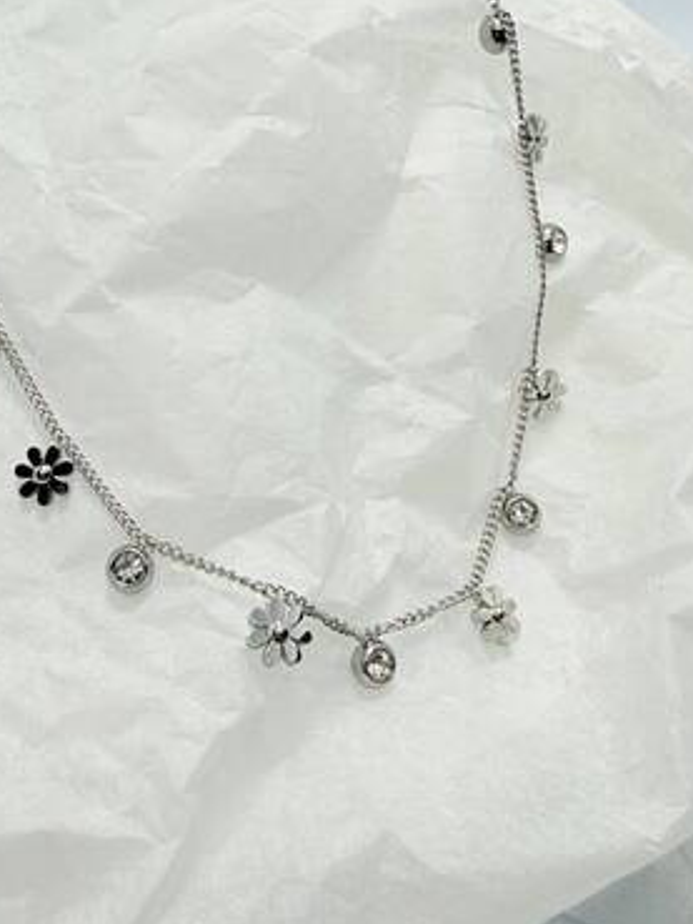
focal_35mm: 39
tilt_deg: -34.0
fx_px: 1040
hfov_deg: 36.6
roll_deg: -0.2
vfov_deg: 47.5
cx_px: 248
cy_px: 363
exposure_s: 1/297
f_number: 2.2
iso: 40
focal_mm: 2.22
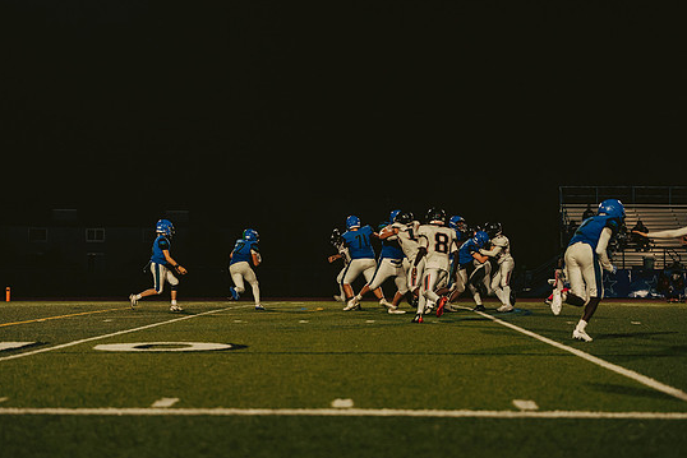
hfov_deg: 21.0
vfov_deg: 14.1
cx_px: 335
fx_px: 1851
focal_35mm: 97
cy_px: 234
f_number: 2.8
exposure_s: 1/1000
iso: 2500
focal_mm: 90
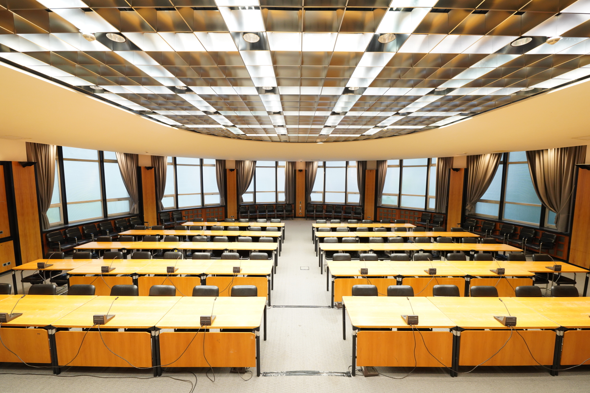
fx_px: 229
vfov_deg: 81.2
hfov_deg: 104.3
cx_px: 295
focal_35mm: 14
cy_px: 196
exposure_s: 1/50
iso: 1600
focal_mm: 14
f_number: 4.5
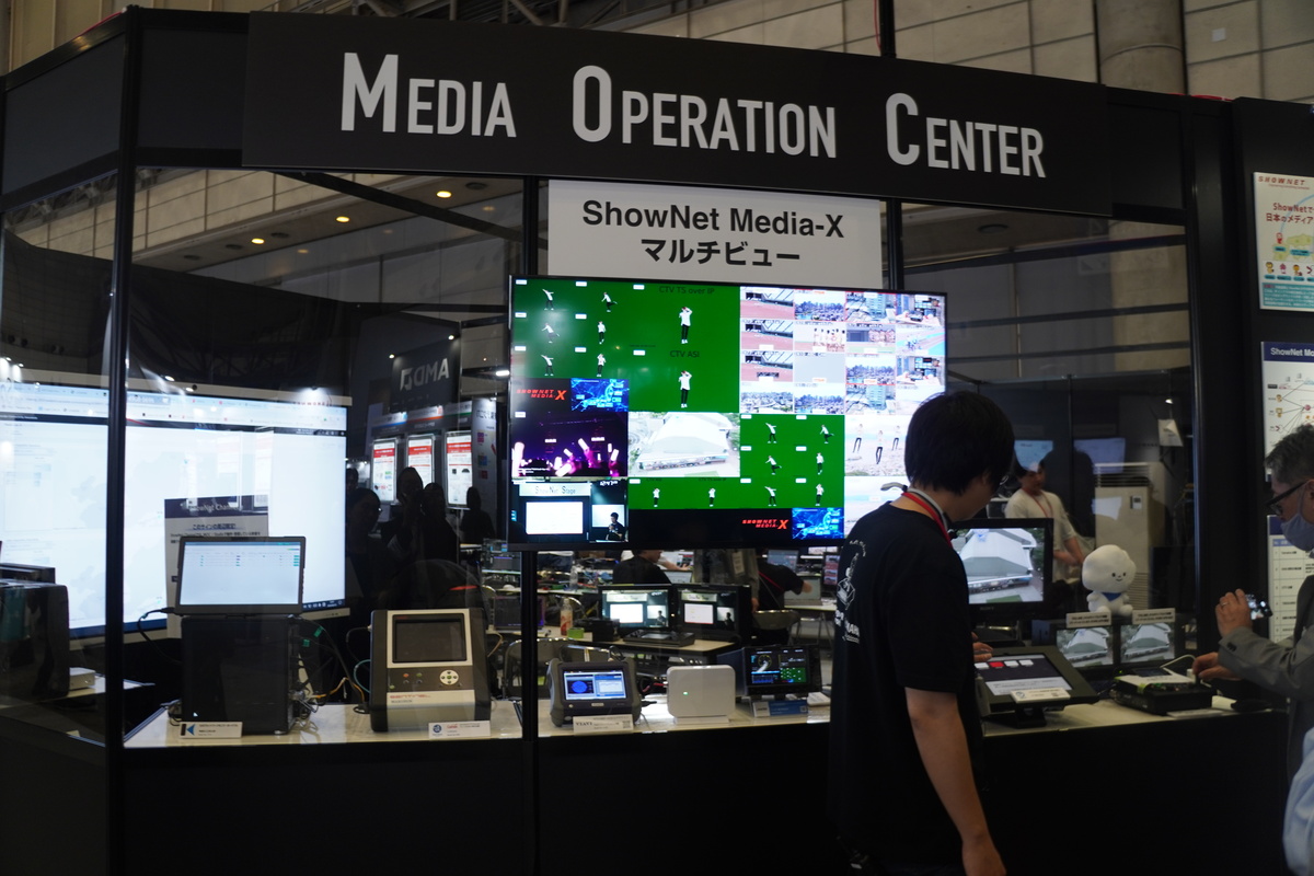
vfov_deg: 47.9
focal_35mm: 27
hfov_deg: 67.4
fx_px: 985
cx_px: 657
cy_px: 438
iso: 250
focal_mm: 18
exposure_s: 1/30
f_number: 3.5
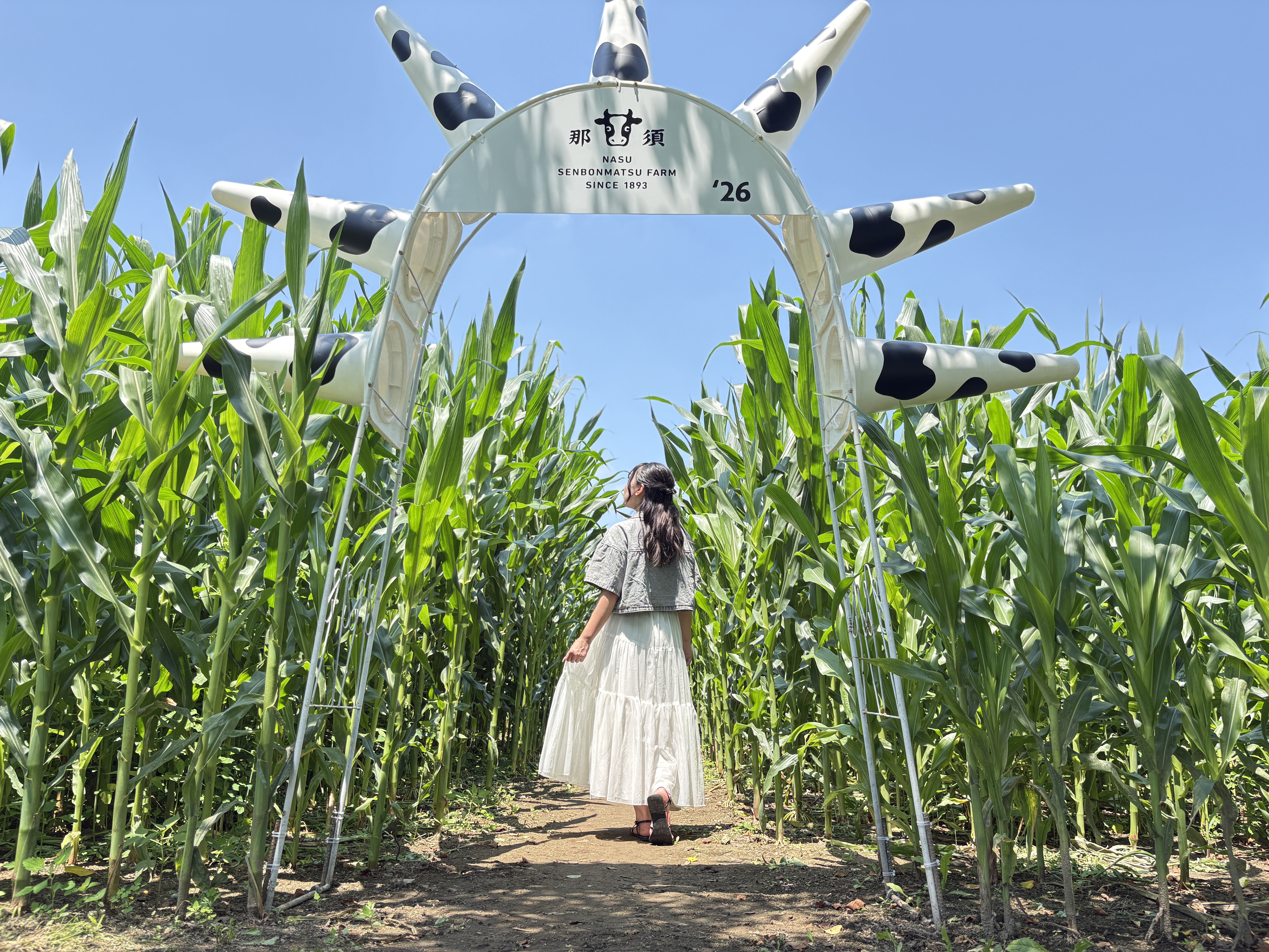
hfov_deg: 67.3
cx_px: 634
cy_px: 476
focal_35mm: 26
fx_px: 953
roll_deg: +0.2
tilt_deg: +13.5
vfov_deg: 53.1
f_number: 1.6
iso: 64
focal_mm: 5.96
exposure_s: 1/557
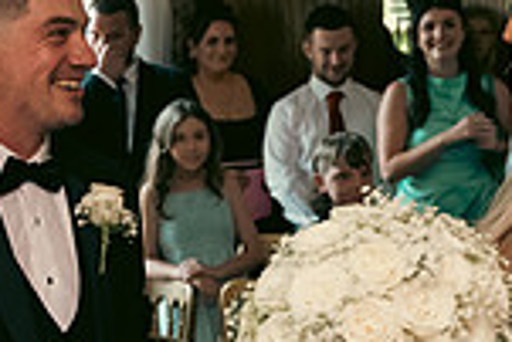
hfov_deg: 22.0
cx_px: 149
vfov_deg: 14.9
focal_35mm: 92
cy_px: 215
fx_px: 1310
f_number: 3.5
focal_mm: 24
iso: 1250
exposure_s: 1/160
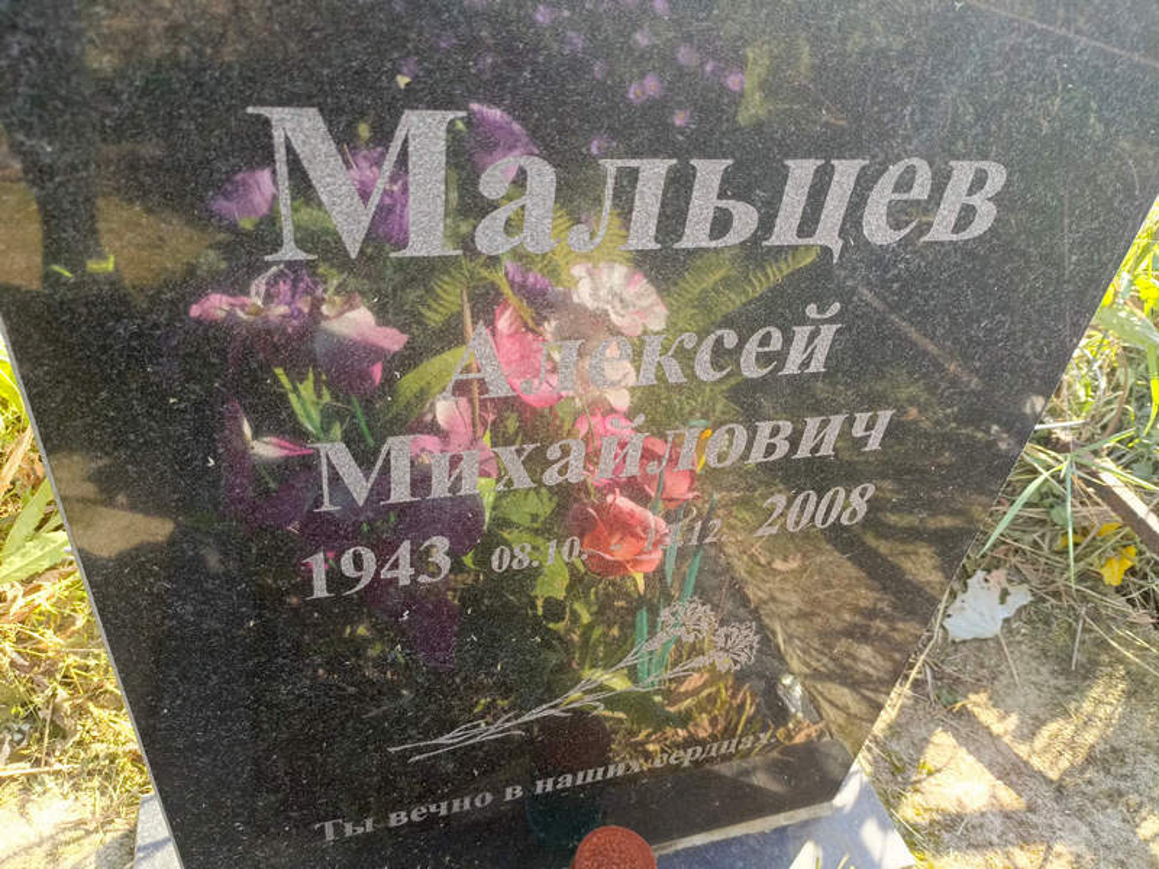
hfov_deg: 69.4
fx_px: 837
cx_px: 580
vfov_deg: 54.9
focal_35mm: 25
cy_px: 434
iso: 121
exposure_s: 1/100
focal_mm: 4.76
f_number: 1.69
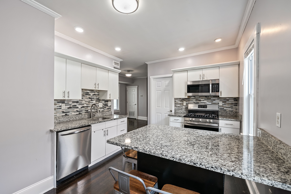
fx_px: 121
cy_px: 97
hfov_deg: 100.4
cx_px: 146
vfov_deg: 77.4
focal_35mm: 15
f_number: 8
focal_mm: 15
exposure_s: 1/6
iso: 320
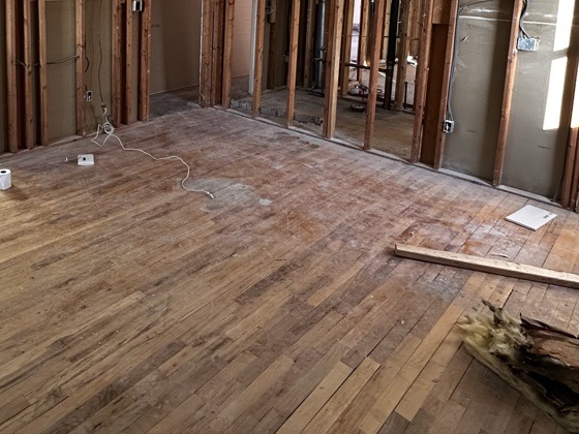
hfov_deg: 58.6
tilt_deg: -7.7
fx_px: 502
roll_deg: -1.4
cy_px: 42
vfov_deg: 42.8
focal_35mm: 30
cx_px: 191
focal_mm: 2.22
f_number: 2.2
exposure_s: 1/62
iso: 400
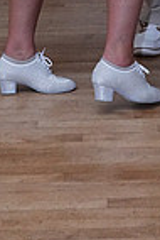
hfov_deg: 7.5
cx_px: 119
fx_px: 1224
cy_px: -179
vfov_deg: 10.5
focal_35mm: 184
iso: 5000
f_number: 8
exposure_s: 1/200
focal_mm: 45
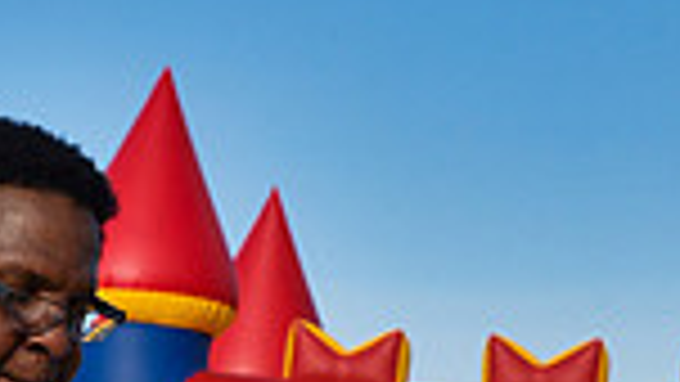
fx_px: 5086
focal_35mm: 282
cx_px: 59
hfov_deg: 7.6
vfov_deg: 4.3
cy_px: 744
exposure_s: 1/320
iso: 200
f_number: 9
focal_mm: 70
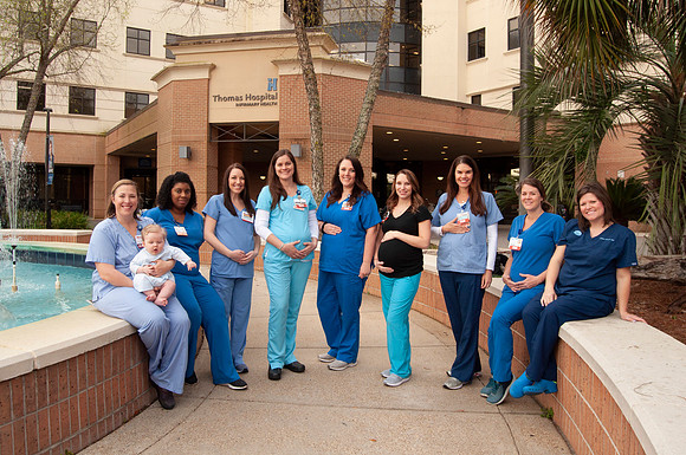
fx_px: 514
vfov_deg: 47.8
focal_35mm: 27
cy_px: 228
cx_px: 343
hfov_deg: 67.5
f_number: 9
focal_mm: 18
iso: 400
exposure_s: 1/125
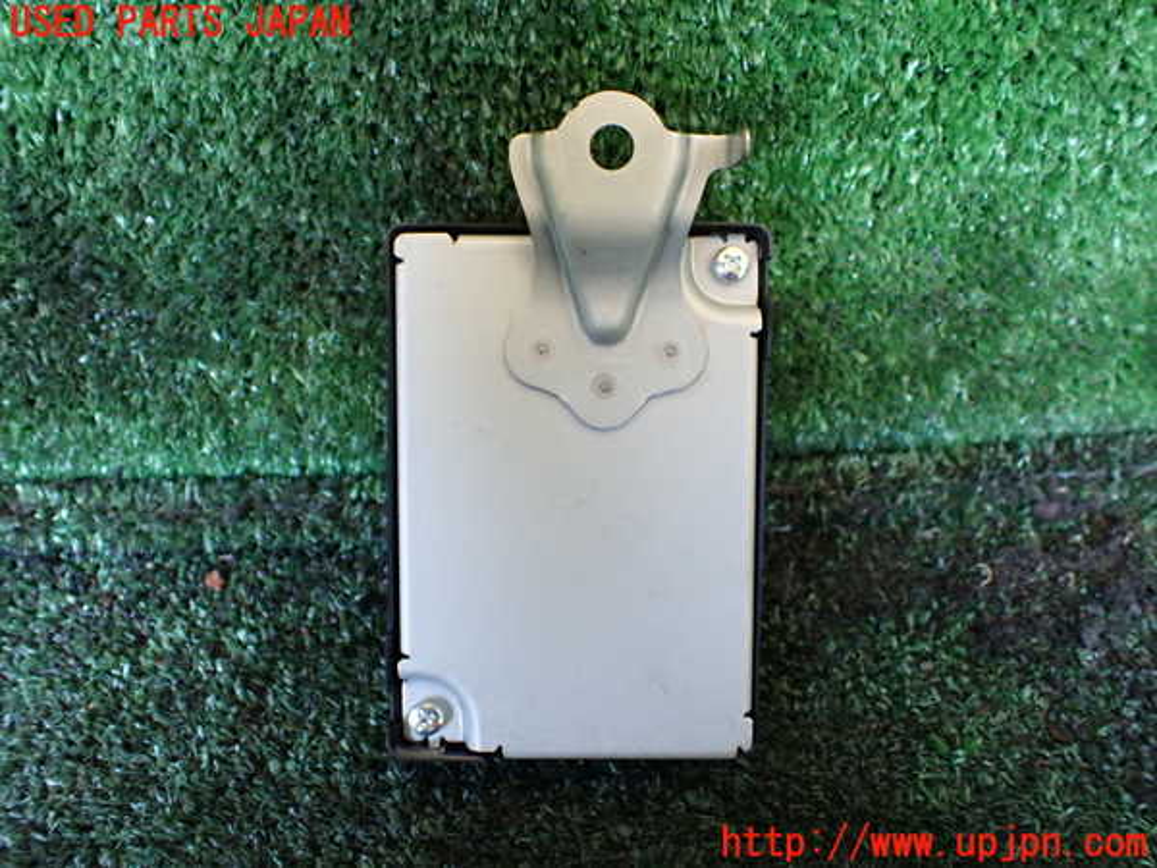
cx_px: 578
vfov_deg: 46.8
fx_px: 1003
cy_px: 434
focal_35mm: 30
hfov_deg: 60.0
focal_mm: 5.4
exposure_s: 1/50
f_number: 2.3
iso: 800
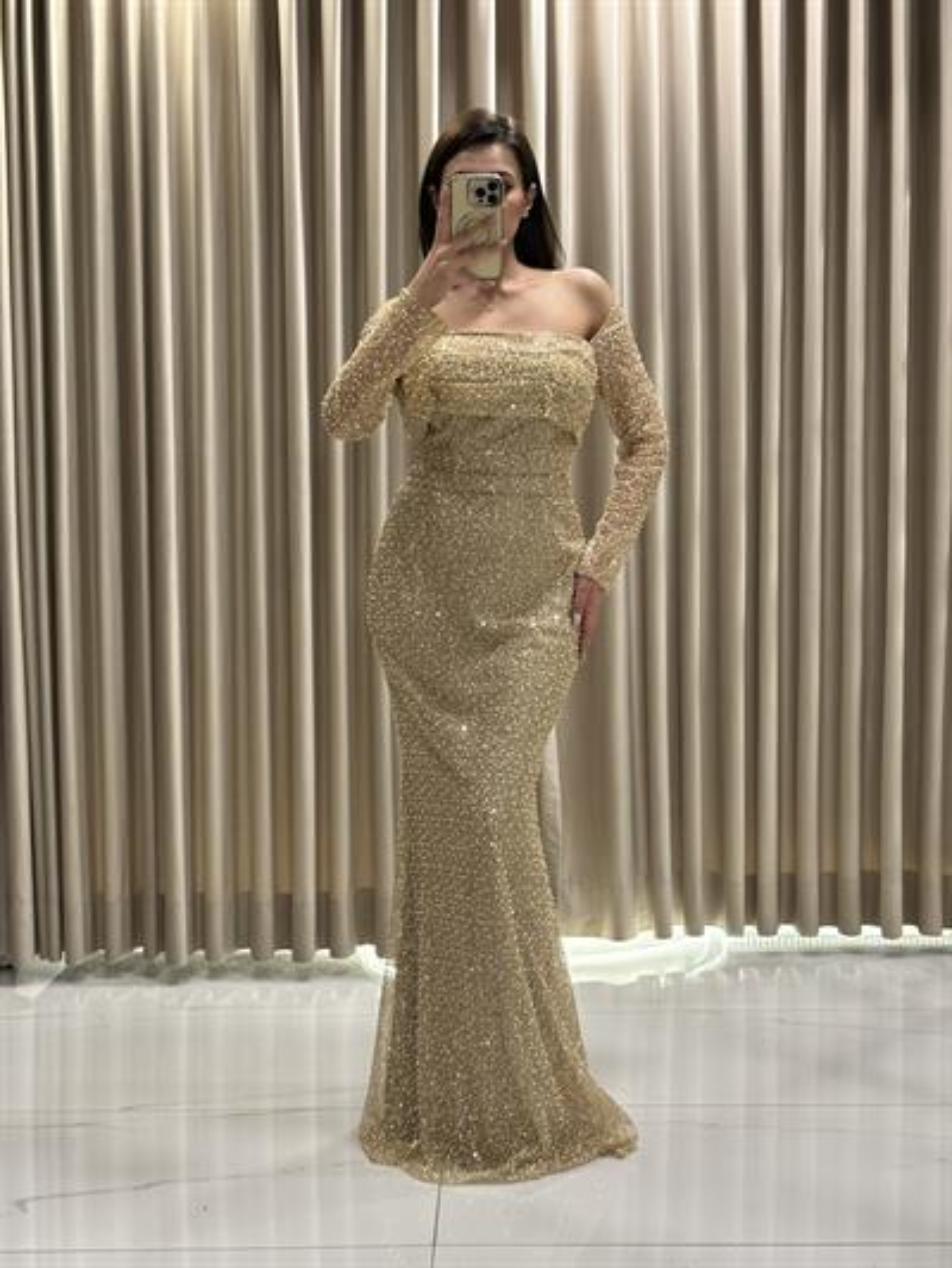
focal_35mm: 48
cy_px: 634
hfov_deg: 30.3
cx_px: 476
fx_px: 1759
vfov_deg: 39.6
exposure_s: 1/50
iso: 160
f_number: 1.78
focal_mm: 6.86
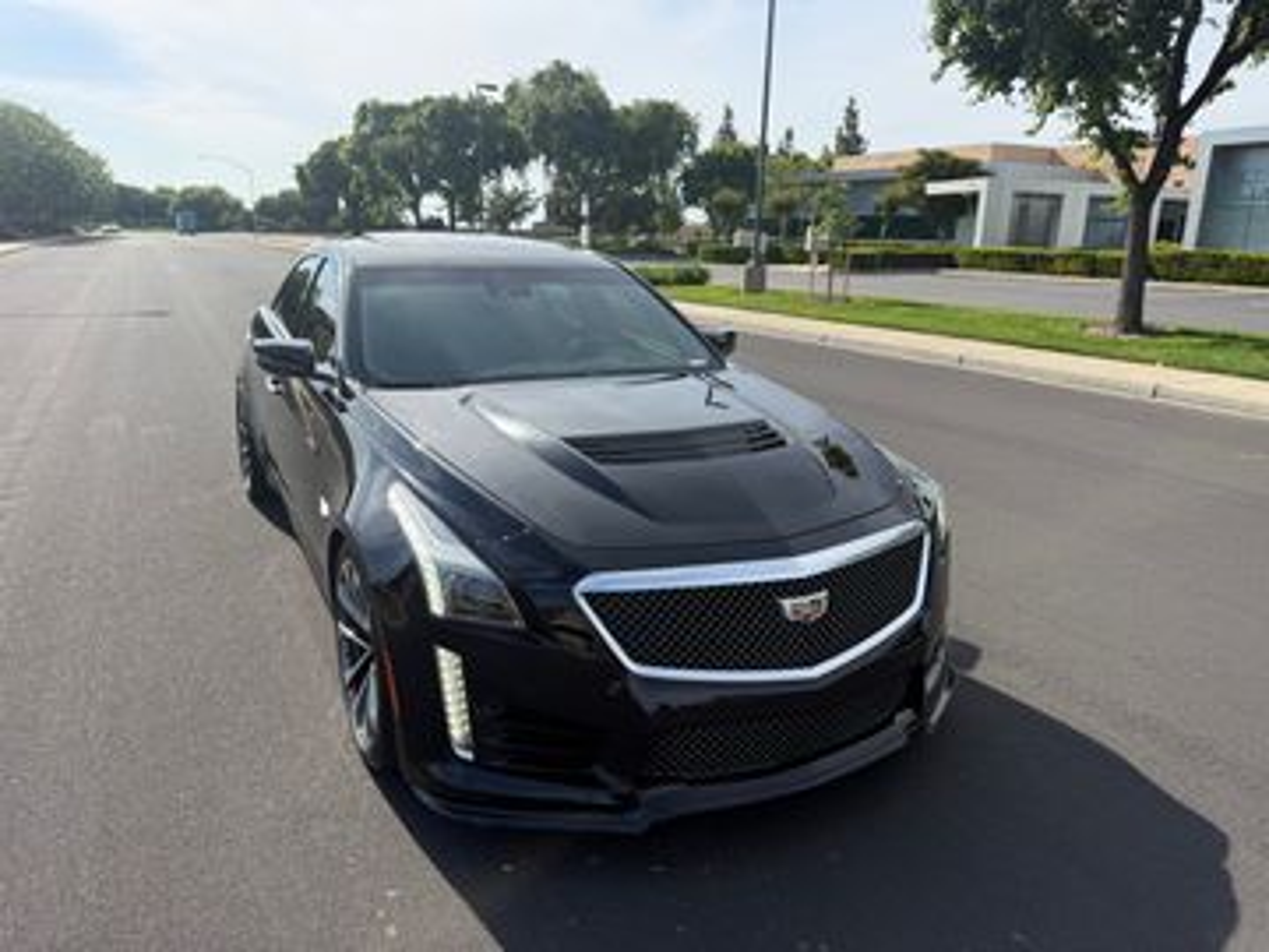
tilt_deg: -14.6
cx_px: 634
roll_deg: -2.1
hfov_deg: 71.6
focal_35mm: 24
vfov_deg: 56.8
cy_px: 476
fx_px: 880
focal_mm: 6.76
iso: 100
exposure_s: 1/4405
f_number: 1.78
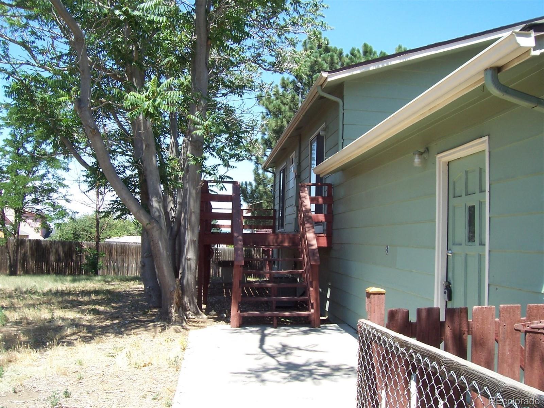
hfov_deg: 54.0
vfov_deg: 41.8
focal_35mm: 34
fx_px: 534
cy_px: 204
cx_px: 272
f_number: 5.6
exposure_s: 1/180
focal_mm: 5.6
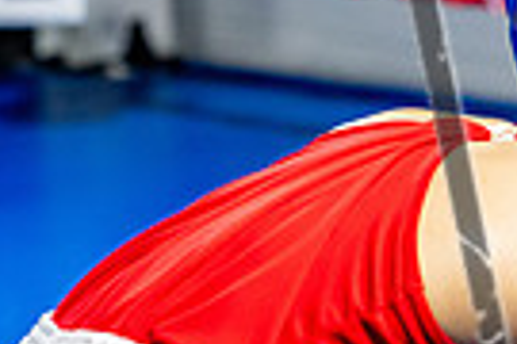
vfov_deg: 4.9
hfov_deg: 7.4
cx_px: 371
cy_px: -208
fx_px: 4021
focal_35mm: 280
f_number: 2
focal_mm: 65
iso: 4000
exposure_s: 1/1000
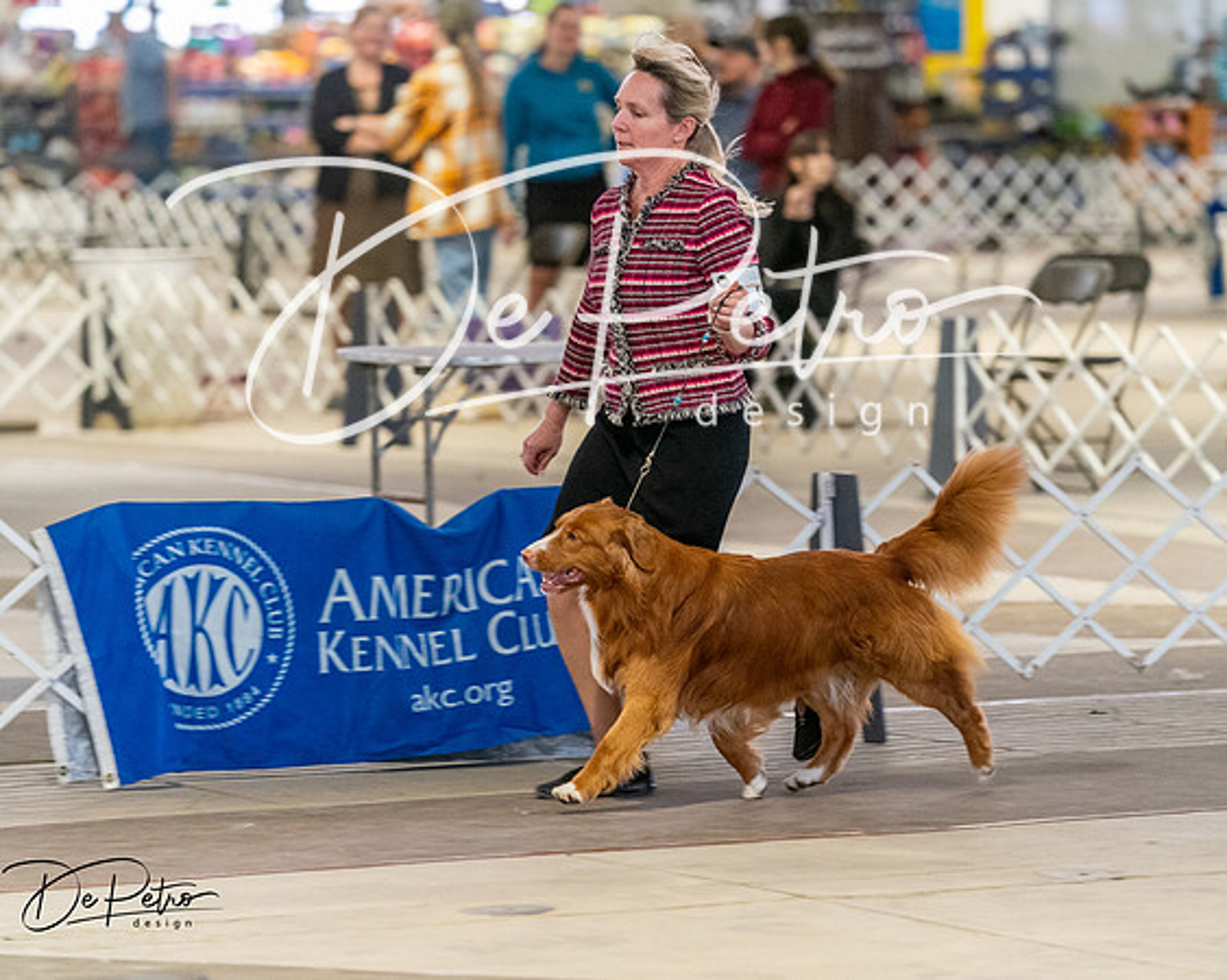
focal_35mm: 220
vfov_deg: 7.0
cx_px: 614
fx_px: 7972
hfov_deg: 8.8
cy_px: 490
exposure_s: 1/250
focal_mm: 195
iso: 6400
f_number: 3.5
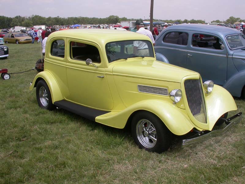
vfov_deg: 37.7
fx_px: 269
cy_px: 92
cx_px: 122
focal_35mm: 38
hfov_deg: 49.0
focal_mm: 7.85
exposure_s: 1/336
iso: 100
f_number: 7.5
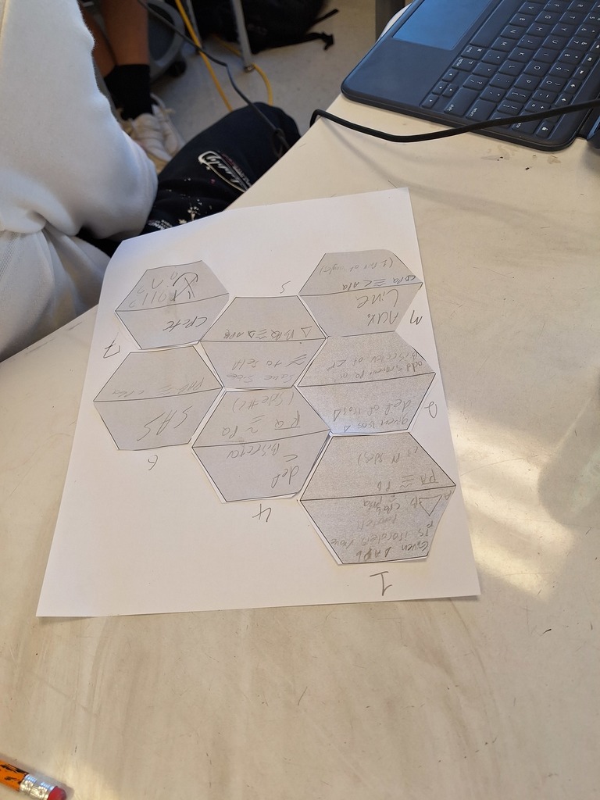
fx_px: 532
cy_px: 400
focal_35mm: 23
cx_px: 300
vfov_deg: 73.9
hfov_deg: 58.9
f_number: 1.8
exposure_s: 1/120
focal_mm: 5.54
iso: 40
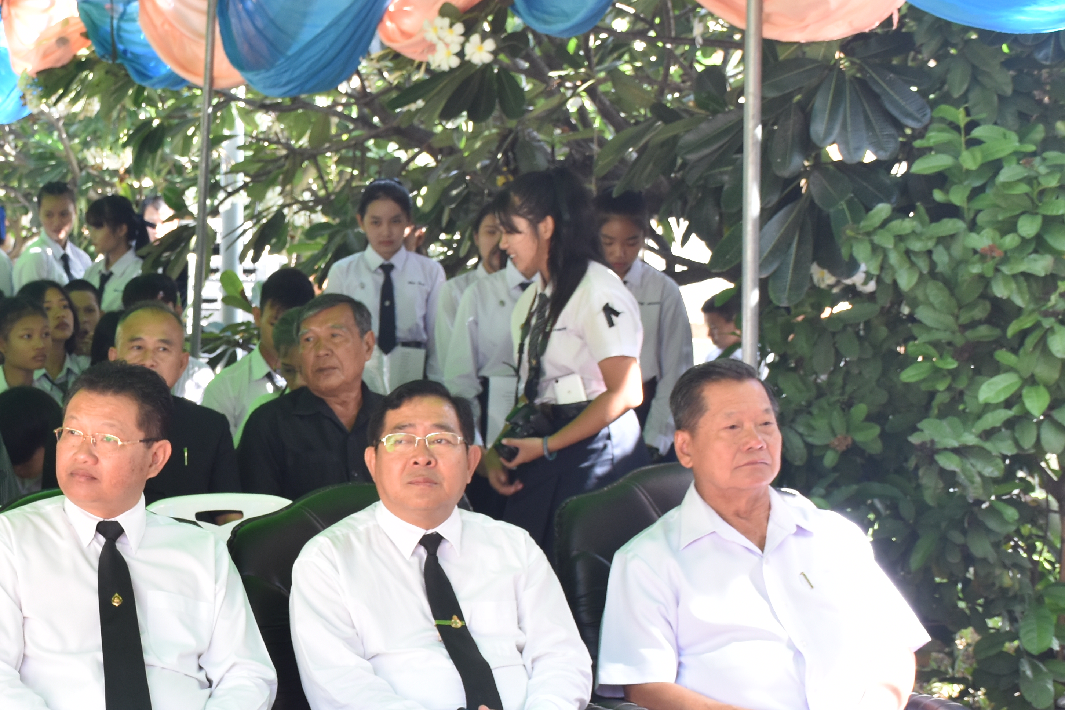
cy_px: 536
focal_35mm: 93
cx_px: 75
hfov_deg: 21.4
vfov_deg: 14.6
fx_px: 2751
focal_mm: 30
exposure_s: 1/125
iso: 400
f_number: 5.6
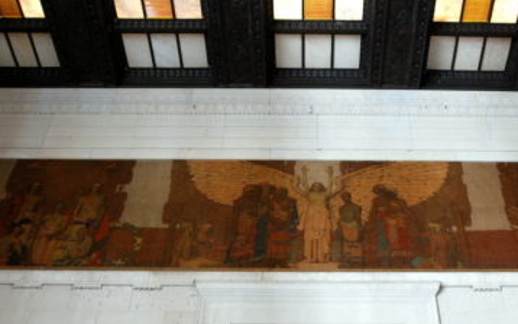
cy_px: 228
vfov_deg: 27.2
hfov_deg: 42.4
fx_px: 664
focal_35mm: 47
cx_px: 315
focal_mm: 22
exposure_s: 1/20
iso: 1000
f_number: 9
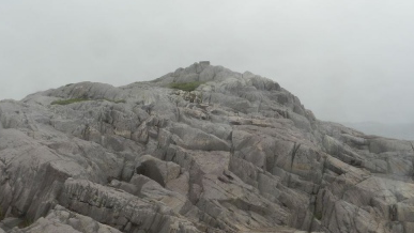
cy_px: 130
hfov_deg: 55.3
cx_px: 202
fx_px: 395
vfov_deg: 32.8
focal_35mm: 36
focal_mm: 5.6
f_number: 3.7
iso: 160
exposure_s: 1/500
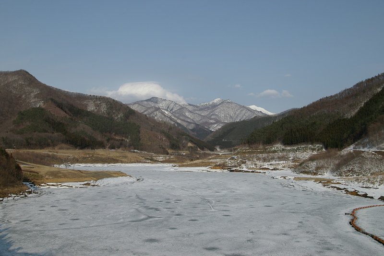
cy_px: 128
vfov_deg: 36.9
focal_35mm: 36
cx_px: 192
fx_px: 384
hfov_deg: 53.1
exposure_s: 1/640
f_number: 8
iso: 200
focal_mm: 24
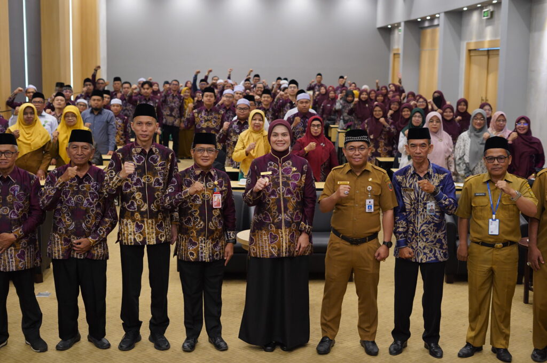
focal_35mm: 50
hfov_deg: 39.6
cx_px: 274
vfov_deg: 26.9
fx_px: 759
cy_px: 182
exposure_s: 1/80
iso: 2000
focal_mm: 50
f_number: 3.2
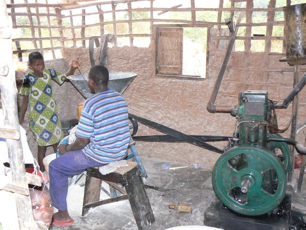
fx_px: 318
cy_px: 115
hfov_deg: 51.4
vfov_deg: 39.7
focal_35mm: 36
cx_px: 153
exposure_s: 1/30
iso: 320
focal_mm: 6
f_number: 2.8
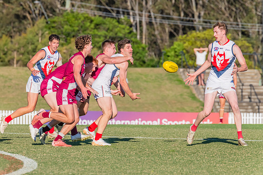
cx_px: 122
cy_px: 83
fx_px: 3360
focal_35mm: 460
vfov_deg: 3.0
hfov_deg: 4.5
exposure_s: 1/1250
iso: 800
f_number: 13
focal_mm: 420
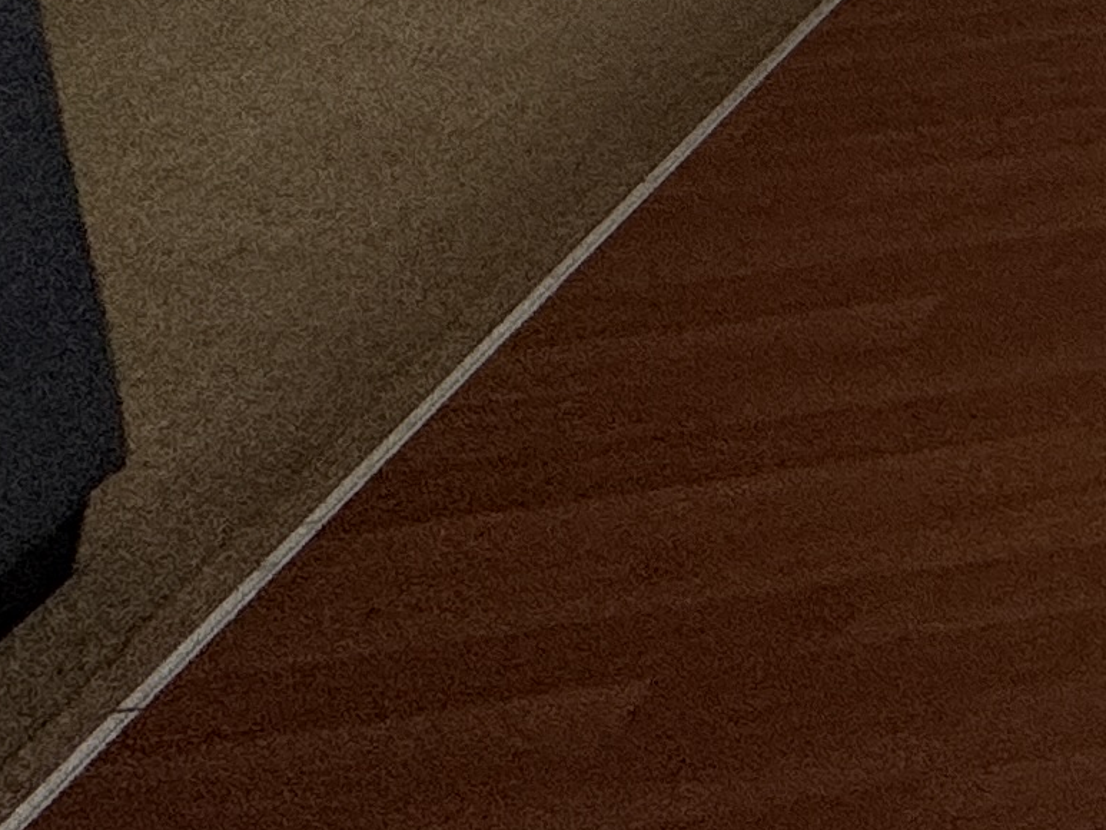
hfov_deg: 14.5
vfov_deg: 14.4
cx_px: 2754
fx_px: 2333
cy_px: -1086
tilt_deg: -8.6
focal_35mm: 73
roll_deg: +0.1
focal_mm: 2.22
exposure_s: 1/99
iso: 100
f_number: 2.2
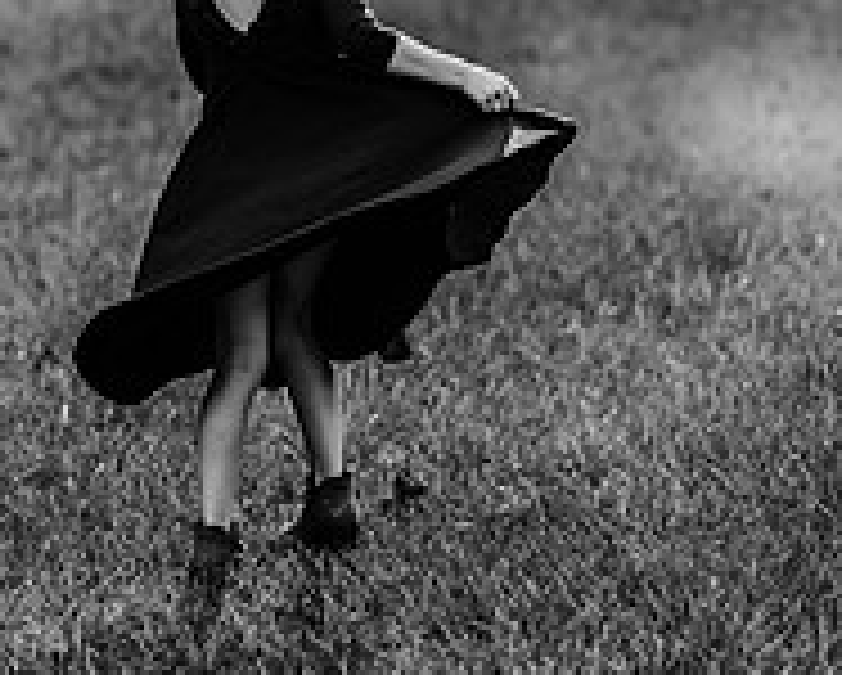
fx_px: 4790
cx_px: 293
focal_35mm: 192
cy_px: -18
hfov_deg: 10.0
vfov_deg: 8.0
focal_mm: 85
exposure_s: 1/640
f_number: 1.8
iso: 200
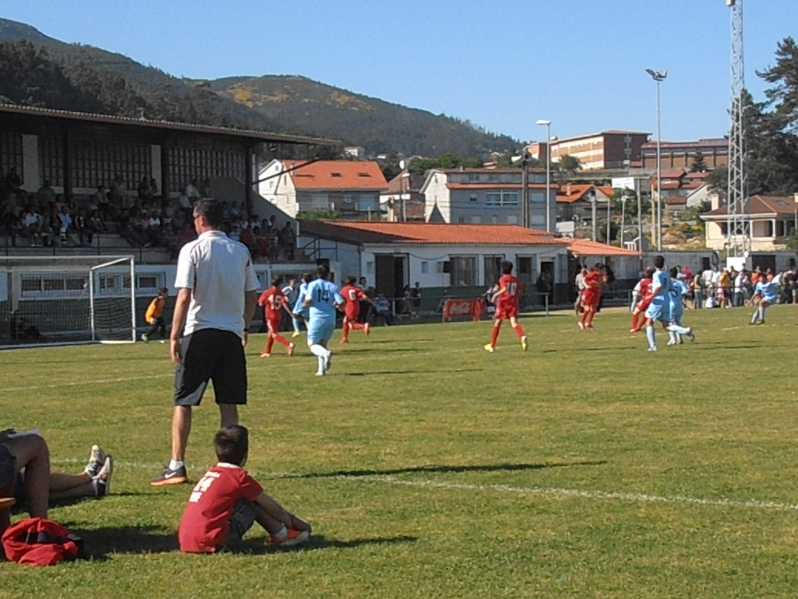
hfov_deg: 22.3
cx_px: 399
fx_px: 2029
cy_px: 300
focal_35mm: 88
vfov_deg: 16.8
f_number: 13
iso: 400
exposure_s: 1/320
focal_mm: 15.51
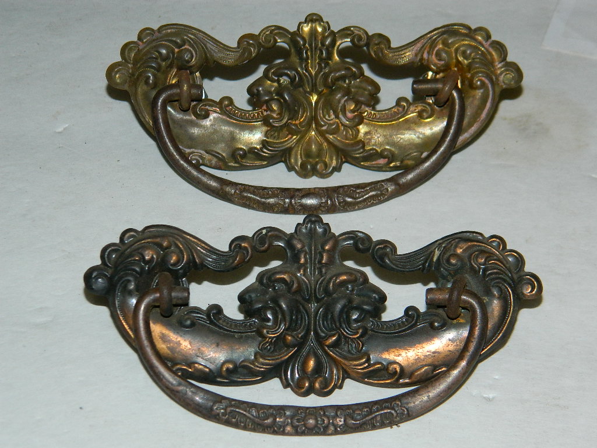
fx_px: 1776
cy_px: 224
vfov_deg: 14.4
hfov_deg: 19.1
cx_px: 298
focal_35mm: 103
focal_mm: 18.6
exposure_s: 1/60
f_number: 4.5
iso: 200
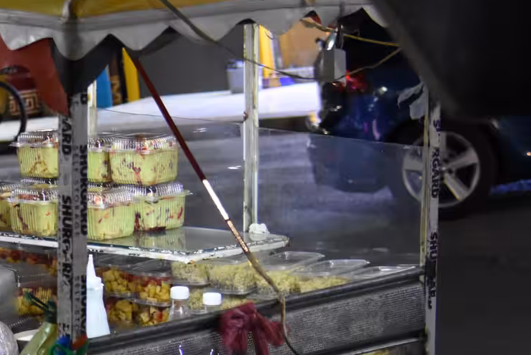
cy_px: 273
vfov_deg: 8.1
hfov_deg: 11.9
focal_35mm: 170
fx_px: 2508
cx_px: -31
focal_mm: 52
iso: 2800
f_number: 5.3
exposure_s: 1/80
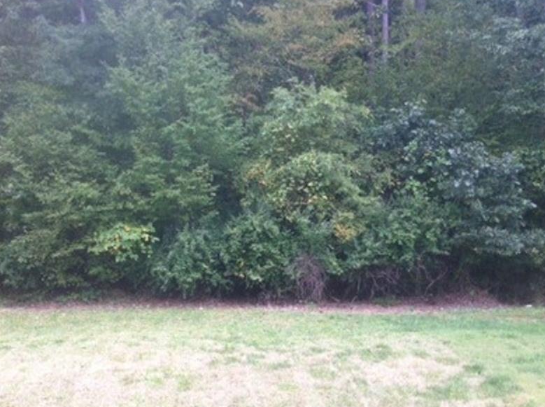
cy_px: 237
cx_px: 269
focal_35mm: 46
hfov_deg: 41.3
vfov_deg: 31.4
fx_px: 723
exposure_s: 1/100
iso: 125
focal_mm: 3.85
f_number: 2.8
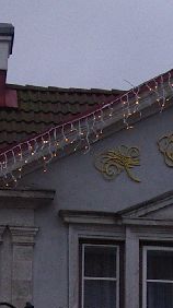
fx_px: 1595
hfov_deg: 6.2
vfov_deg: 11.0
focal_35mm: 195
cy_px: 292
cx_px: 122
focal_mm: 9.6
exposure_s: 1/60
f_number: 3.4
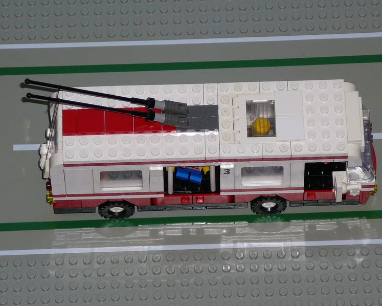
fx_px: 2612
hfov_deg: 8.4
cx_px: 189
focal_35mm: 231
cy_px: 153
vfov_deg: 6.7
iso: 100
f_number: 4
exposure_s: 1/30
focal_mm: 26.3
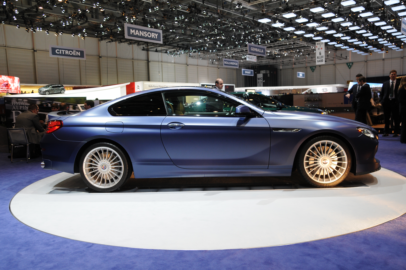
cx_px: 203
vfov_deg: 43.5
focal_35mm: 30
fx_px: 338
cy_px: 135
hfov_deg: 62.0
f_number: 5.6
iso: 400
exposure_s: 1/125
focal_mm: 20
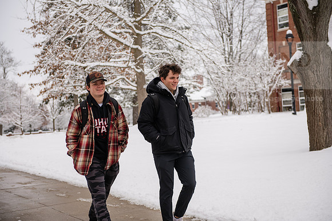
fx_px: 535
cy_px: 110
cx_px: 166
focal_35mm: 58
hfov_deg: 34.5
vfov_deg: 23.4
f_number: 3.5
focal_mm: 58
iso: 125
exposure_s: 1/640
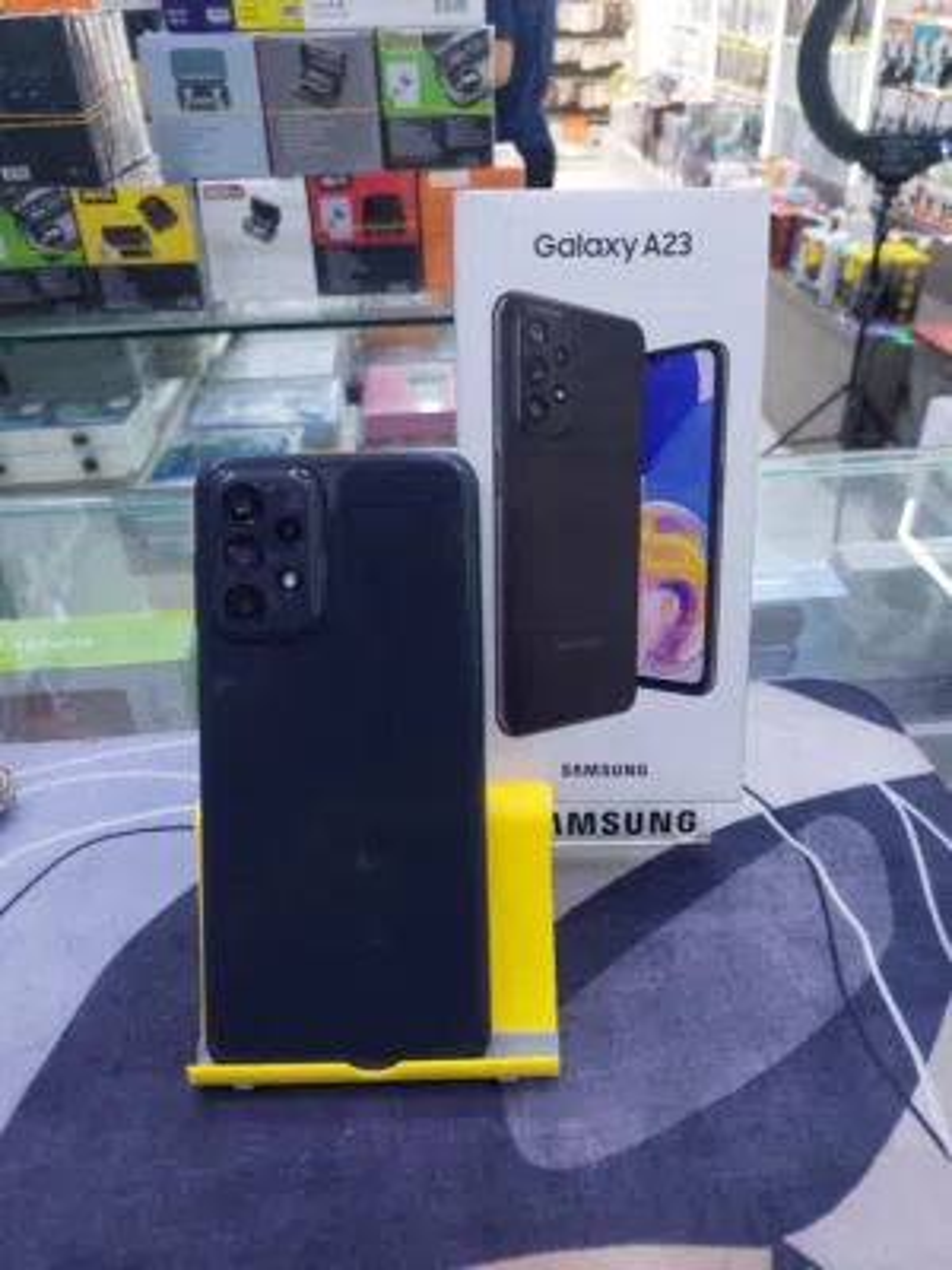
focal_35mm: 25
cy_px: 635
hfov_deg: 54.9
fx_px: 917
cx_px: 476
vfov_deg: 69.4
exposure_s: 1/100
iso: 125
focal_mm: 5.23
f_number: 1.8
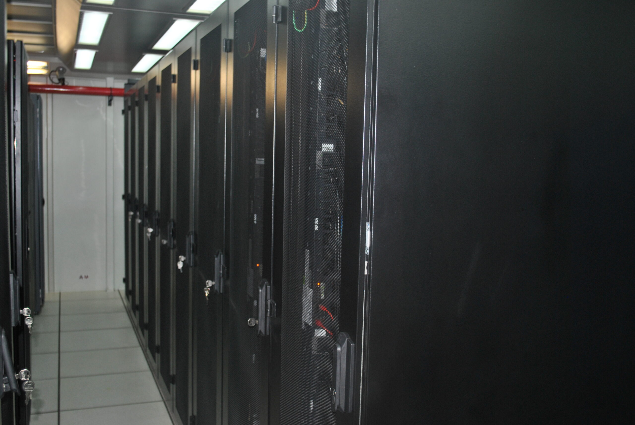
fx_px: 636
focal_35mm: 36
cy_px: 212
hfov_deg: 53.1
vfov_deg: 37.0
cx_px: 318
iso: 200
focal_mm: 24
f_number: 4
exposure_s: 1/60
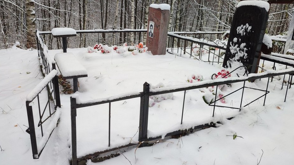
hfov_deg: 64.3
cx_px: 148
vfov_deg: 38.7
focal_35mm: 30
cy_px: 64
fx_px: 234
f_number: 1.9
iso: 50
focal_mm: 6.04
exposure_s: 1/114
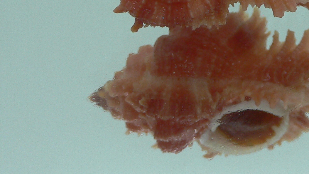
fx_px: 598
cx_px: 230
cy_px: -29
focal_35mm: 73
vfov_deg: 16.0
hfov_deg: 28.6
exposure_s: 1/60
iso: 80
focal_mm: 4.6
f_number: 2.8
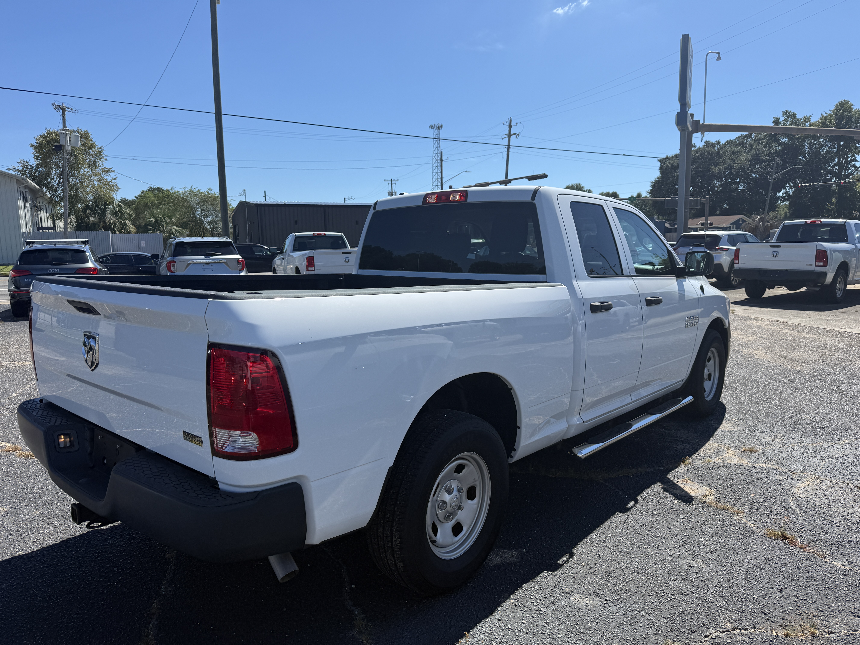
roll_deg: +1.0
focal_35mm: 24
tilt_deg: -7.6
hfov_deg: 71.6
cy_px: 322
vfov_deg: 56.8
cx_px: 430
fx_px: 596
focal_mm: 6.76
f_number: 1.78
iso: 80
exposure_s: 1/5714
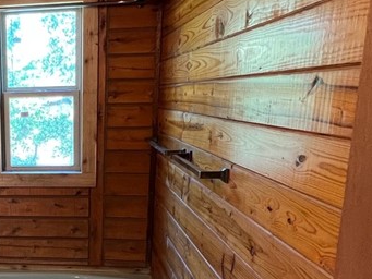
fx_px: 419
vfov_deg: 36.4
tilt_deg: -13.0
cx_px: 10
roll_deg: +1.1
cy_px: 192
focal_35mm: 39
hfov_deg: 42.2
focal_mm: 1.57
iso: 320
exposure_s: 1/60
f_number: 1.8
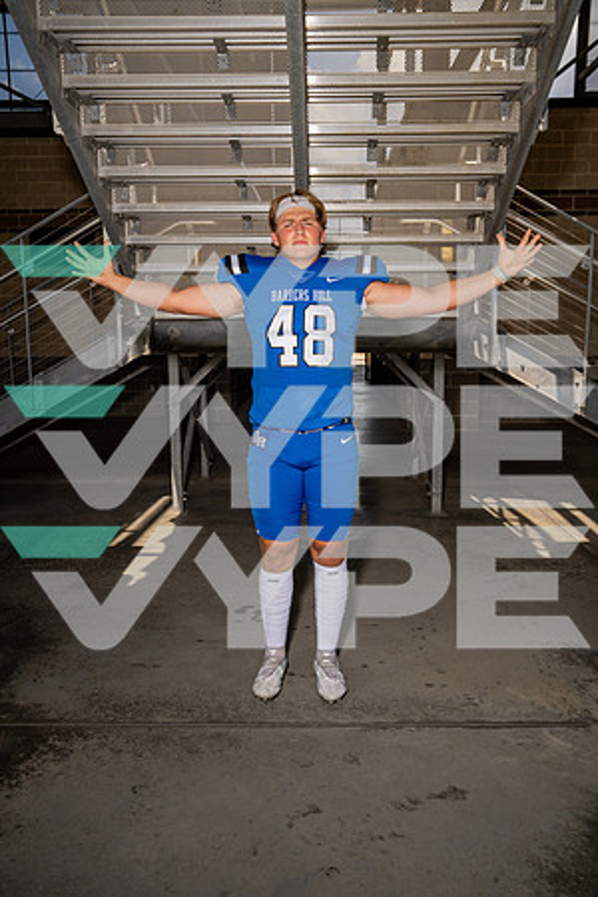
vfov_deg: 60.3
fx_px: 772
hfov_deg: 42.3
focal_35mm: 31
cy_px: 448
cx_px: 299
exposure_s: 1/250
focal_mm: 31
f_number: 7.1
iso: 100
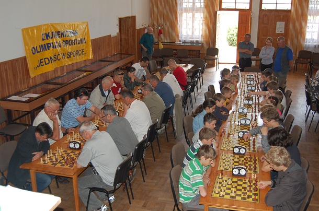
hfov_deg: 49.6
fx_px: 345
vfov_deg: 34.1
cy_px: 106
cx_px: 160
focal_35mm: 39
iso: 400
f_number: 4.2
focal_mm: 26
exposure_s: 1/60
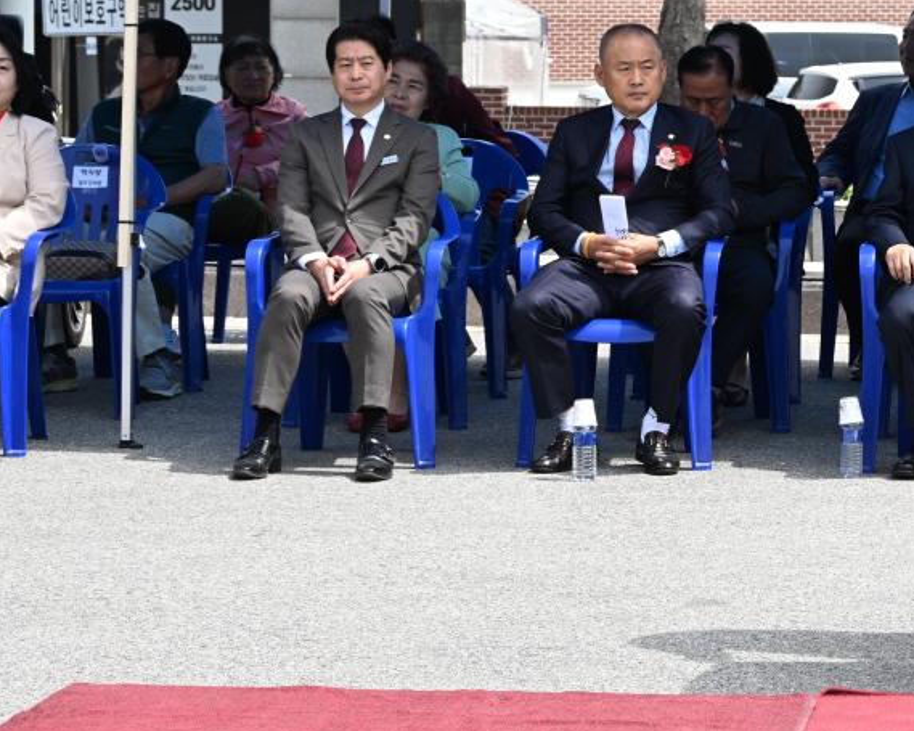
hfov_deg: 12.0
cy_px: 79
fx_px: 4219
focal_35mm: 156
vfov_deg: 9.9
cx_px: 1152
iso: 100
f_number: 9
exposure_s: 1/100
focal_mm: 63
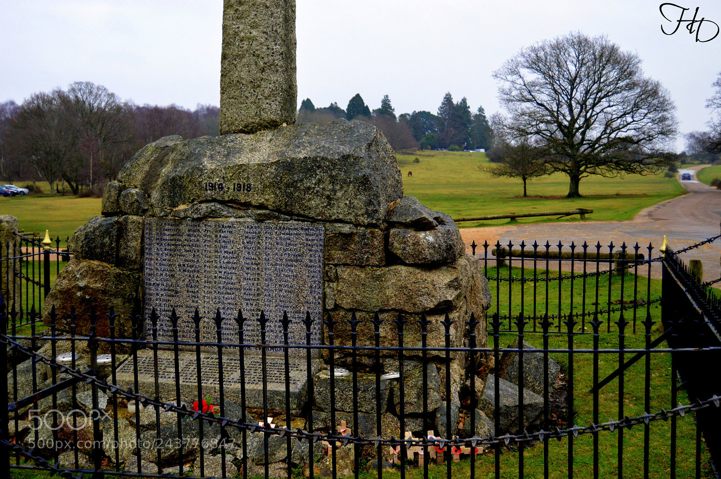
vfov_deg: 28.9
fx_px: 930
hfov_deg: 42.4
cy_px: 240
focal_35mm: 46
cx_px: 360
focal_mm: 31
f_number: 4.2
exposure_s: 1/500
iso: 1000
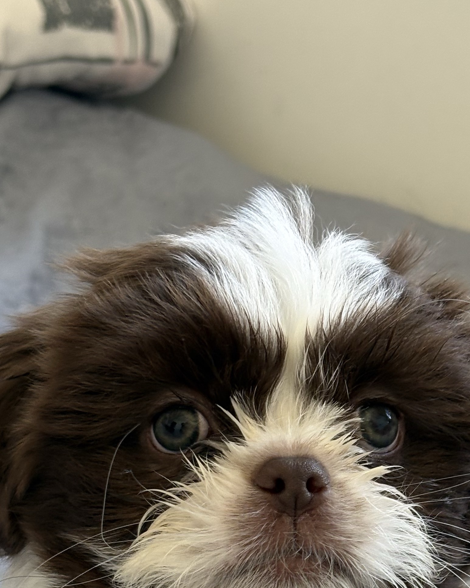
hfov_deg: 14.5
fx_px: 1843
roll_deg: -8.8
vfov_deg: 17.6
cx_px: 280
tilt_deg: -29.4
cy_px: 601
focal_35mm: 106
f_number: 1.6
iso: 50
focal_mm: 5.96
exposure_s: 1/84
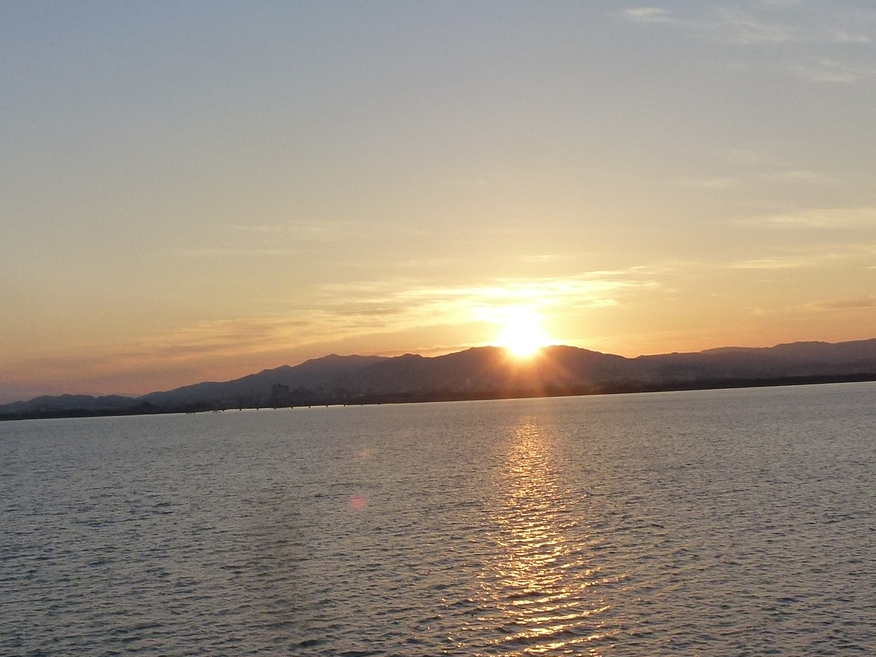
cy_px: 443
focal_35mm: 50
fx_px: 1265
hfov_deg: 38.2
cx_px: 431
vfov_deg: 28.9
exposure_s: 1/500
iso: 160
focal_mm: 4.3
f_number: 4
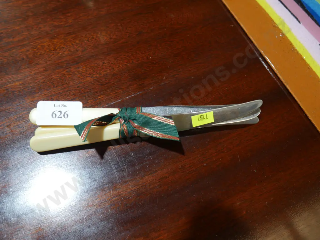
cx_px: 160
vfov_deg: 46.8
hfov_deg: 59.9
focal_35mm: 30
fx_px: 277
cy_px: 120
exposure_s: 1/60
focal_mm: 15
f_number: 3.6
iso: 320
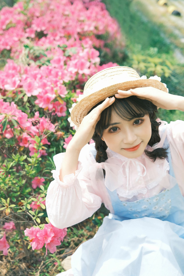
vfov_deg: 39.6
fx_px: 383
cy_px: 138
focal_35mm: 50
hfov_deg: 27.0
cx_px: 92
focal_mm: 33.2
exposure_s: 1/1000
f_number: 2.8
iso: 160
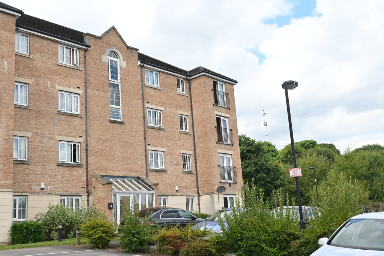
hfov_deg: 49.5
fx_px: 416
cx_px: 192
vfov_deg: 34.2
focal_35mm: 39
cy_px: 128
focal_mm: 26
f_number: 7.1
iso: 100
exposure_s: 1/200
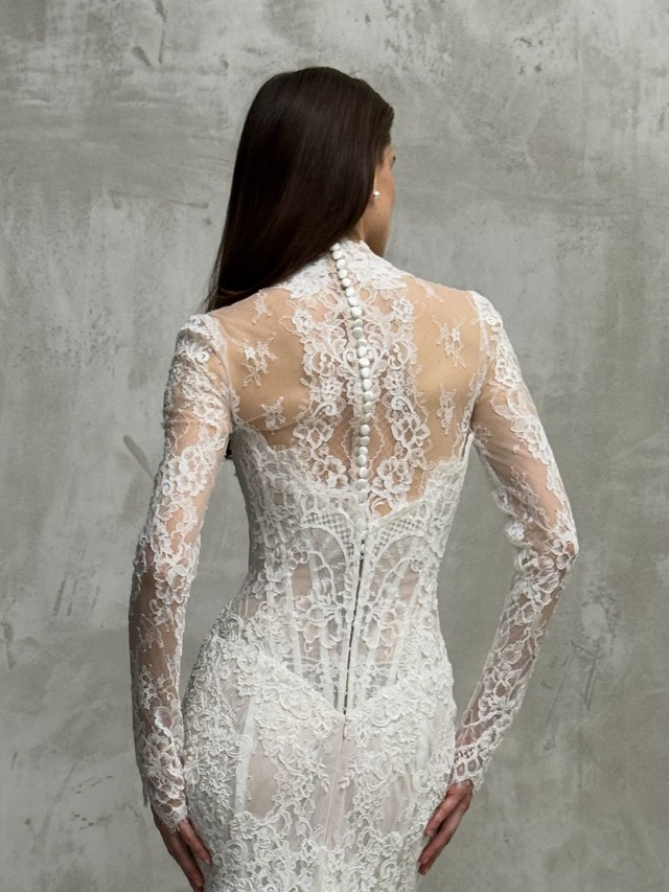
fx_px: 2319
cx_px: 143
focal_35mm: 90
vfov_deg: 21.4
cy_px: 772
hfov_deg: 16.3
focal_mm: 6.76
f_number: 1.78
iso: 100
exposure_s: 1/81
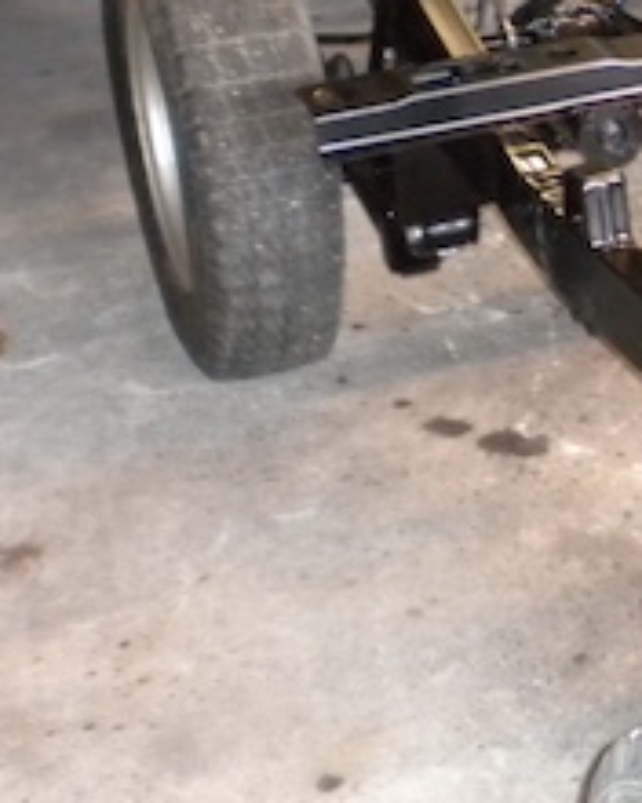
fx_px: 2209
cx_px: 835
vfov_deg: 20.3
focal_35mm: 93
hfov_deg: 15.7
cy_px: 135
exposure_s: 1/30
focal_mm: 6.3
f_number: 3.1
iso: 561
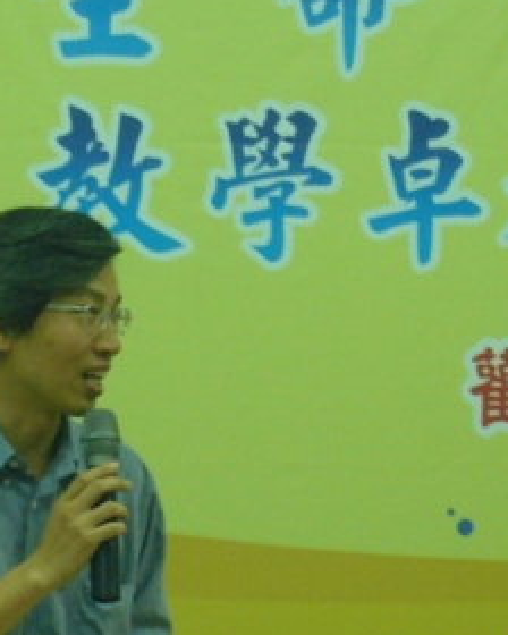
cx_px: 50
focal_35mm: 249
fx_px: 4680
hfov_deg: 6.2
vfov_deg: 7.7
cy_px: 514
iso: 200
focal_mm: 16.8
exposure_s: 1/10
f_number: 5.6
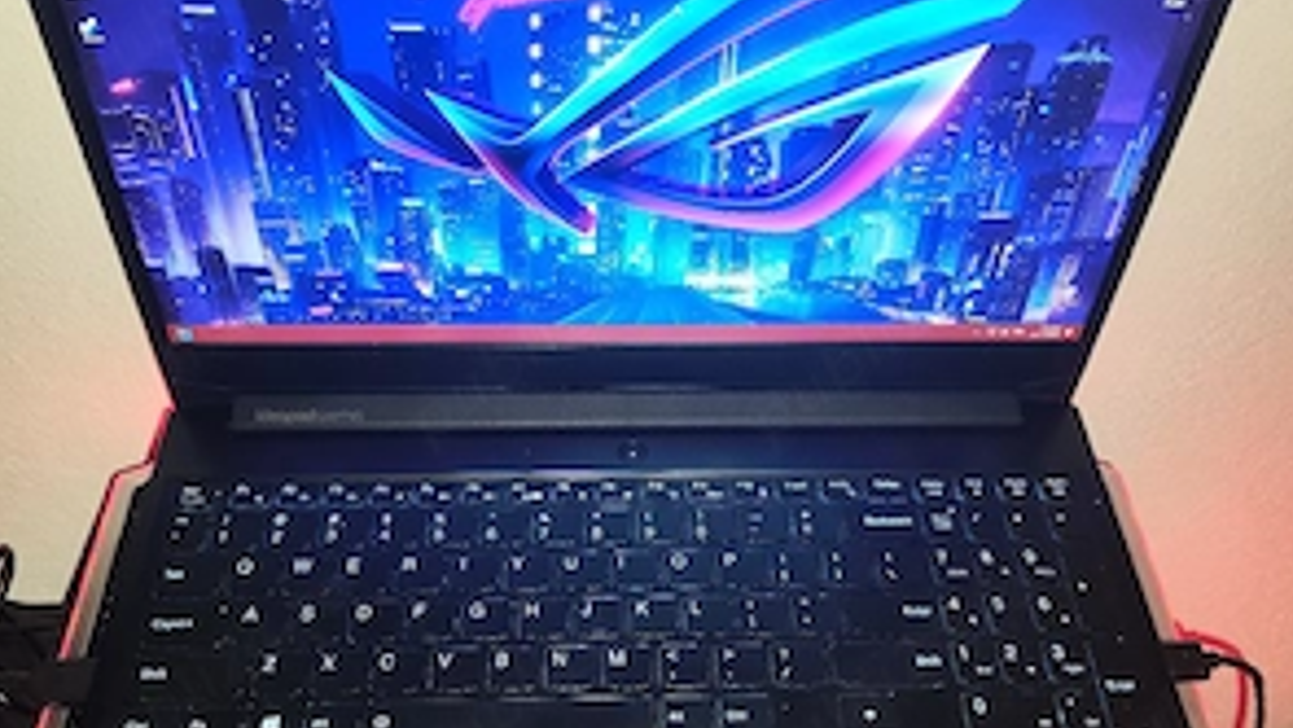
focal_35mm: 34
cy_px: 386
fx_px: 1166
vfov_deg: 34.7
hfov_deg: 58.0
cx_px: 640
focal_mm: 6.07
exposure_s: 1/50
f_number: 1.7
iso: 640
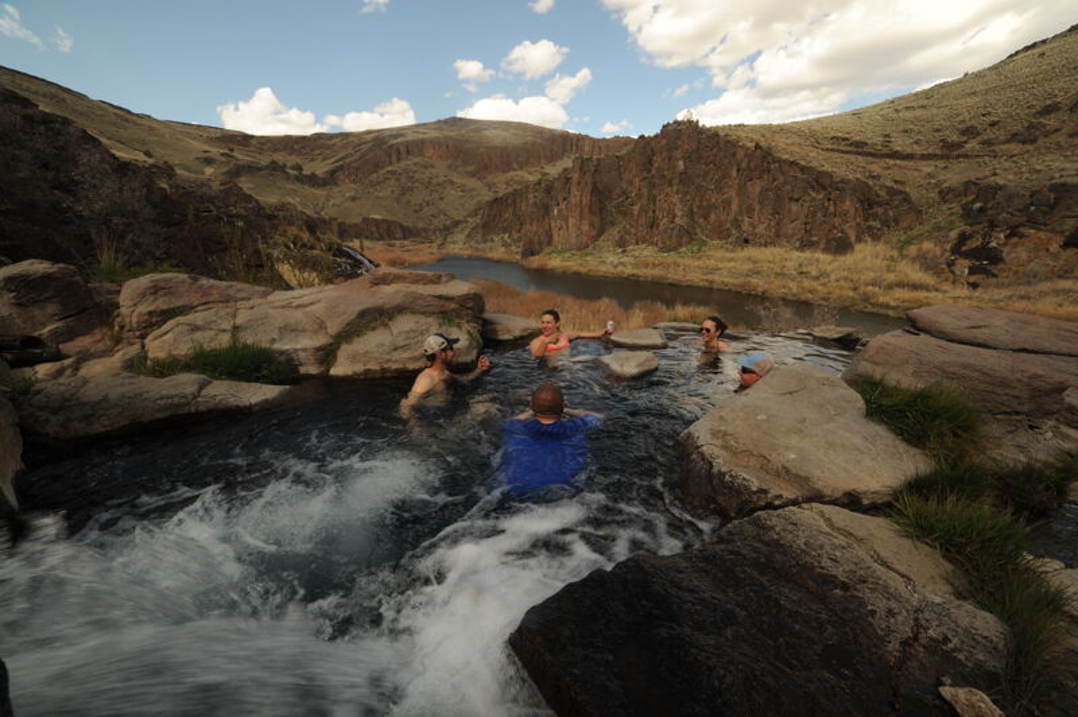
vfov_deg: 81.1
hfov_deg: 104.3
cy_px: 358
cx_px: 539
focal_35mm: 14
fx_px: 419
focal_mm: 14
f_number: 20
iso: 200
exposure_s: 1/60
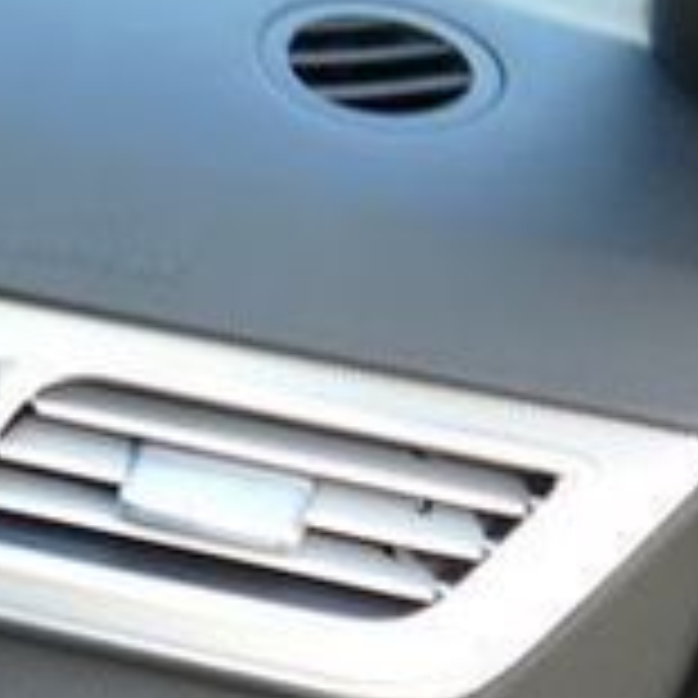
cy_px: 732
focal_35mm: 137
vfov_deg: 12.6
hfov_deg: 9.5
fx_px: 3125
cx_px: -1495
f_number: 2.8
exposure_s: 1/80
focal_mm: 9.12
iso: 125
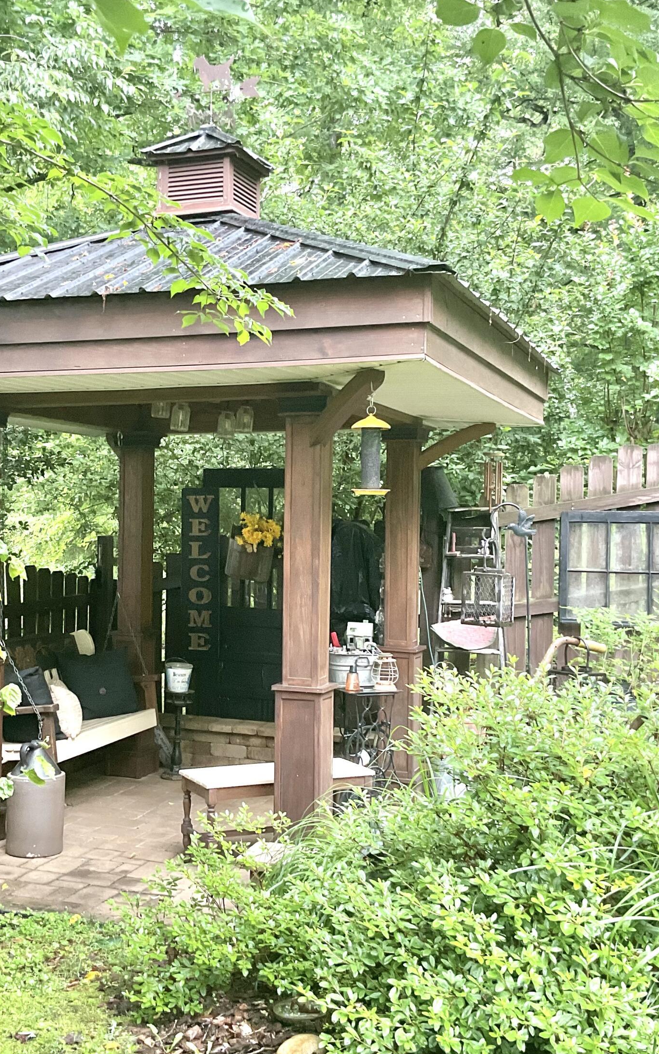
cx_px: 226
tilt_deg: +0.0
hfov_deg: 30.3
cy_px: 524
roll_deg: -1.4
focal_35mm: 42
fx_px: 1207
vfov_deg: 47.2
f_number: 1.8
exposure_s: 1/60
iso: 125
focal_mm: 3
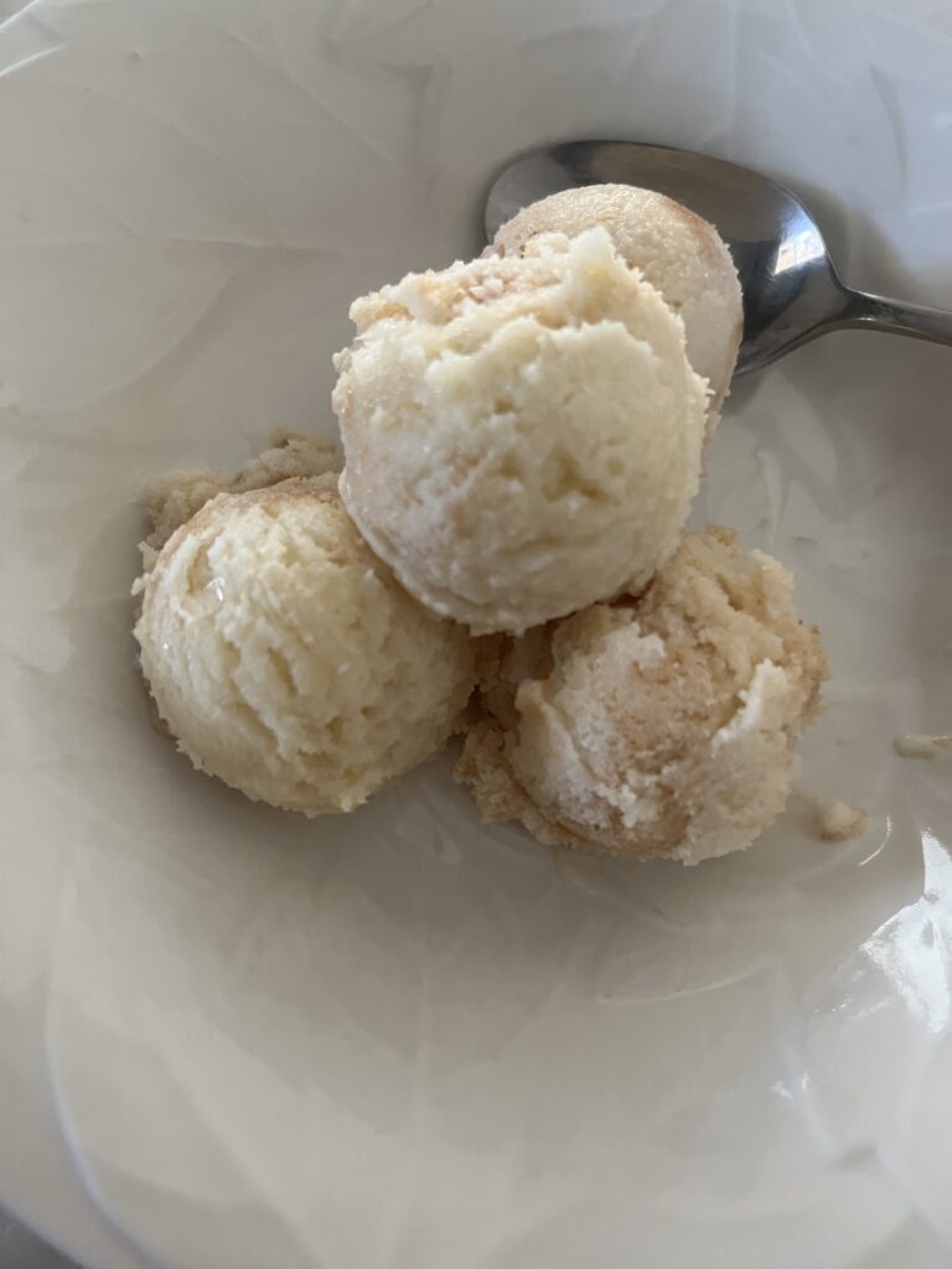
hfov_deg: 53.1
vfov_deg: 67.3
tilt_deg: -70.5
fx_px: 953
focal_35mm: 26
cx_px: 476
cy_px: 634
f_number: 1.6
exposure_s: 1/60
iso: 400
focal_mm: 5.1
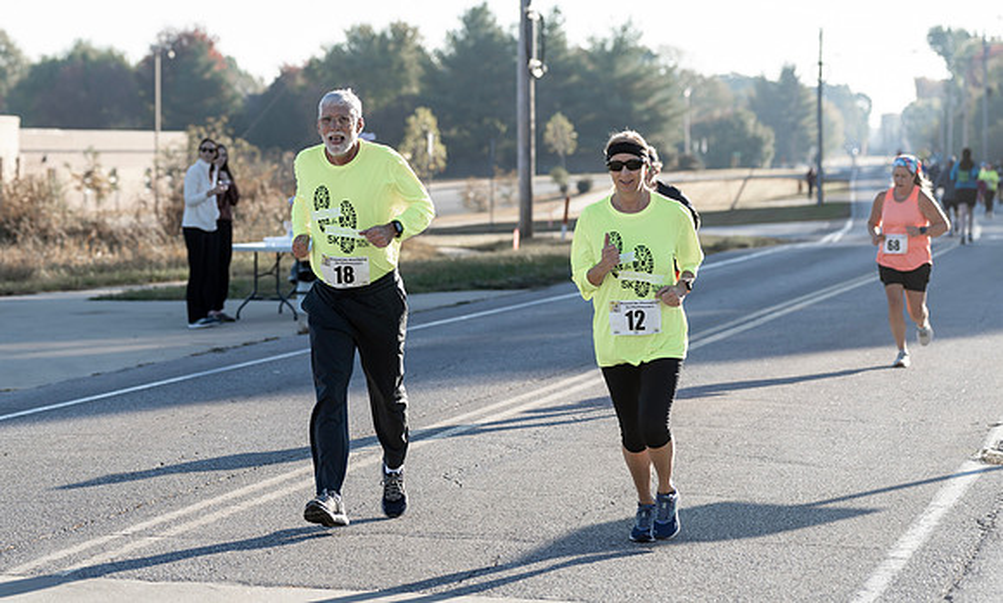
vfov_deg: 10.8
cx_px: 339
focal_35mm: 118
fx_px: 3184
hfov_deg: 17.9
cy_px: 138
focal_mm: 82
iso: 100
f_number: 2.8
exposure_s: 1/500
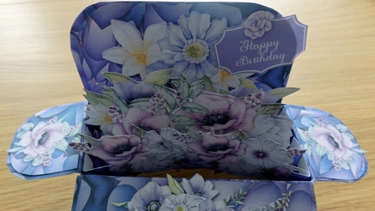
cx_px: 192
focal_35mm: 28
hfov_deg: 67.9
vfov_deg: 41.1
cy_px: 138
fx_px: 278
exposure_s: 1/30
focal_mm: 4.5
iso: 400
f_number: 3
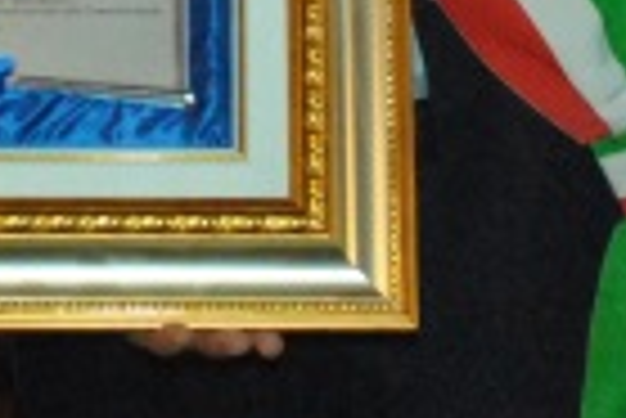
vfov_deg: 6.3
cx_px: 122
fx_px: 3725
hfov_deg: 9.6
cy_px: -238
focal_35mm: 214
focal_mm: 22
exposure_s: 1/60
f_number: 5.6
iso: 1600
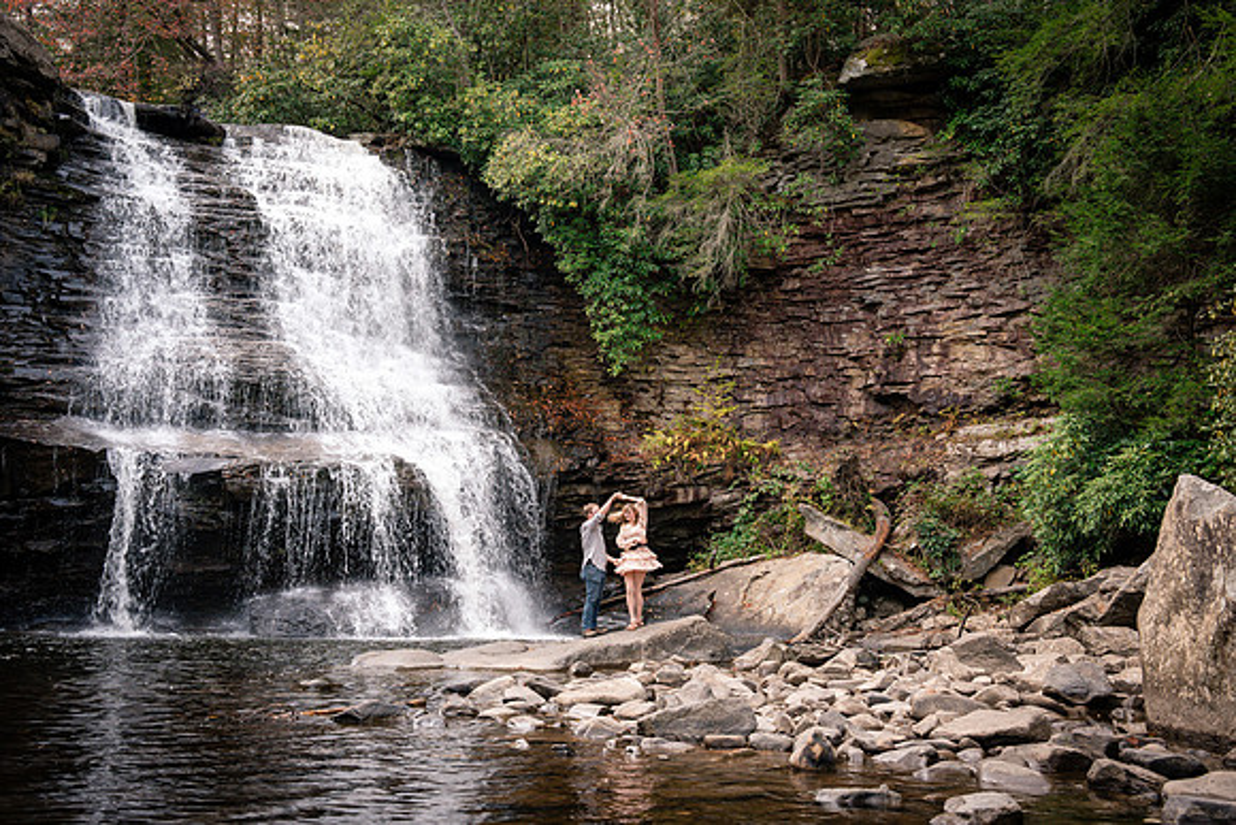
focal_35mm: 39
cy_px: 412
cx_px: 618
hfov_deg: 49.5
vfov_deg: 34.2
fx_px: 1339
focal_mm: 39
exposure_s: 1/100
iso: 2000
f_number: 8
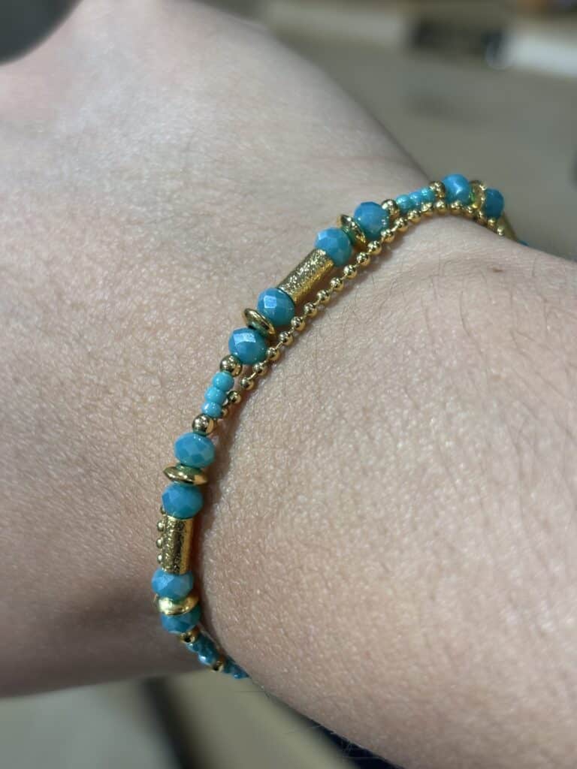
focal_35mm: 52
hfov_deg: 28.0
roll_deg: +10.2
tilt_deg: -41.8
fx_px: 1156
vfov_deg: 36.8
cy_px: 384
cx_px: 288
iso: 40
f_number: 1.6
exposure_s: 1/100
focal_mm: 5.96
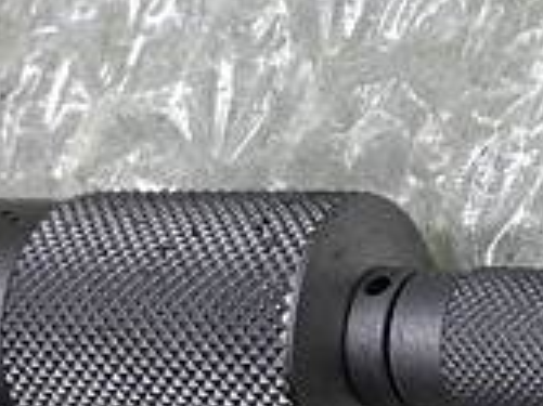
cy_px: 65
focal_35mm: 111
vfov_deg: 13.2
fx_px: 1740
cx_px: 517
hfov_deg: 17.4
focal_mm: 4.15
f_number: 2.2
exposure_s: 1/120
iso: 25
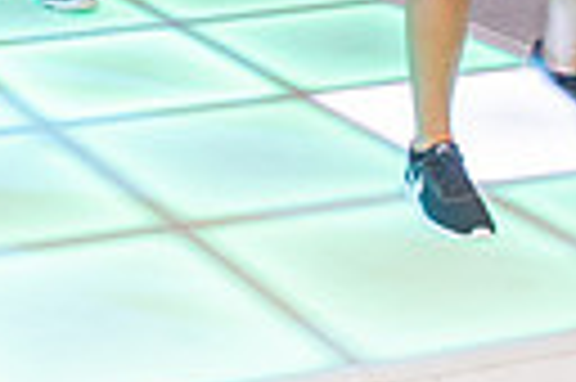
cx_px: -306
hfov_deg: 15.9
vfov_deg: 10.9
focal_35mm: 118
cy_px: -276
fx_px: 1886
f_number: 4
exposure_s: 1/60
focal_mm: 26
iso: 1250
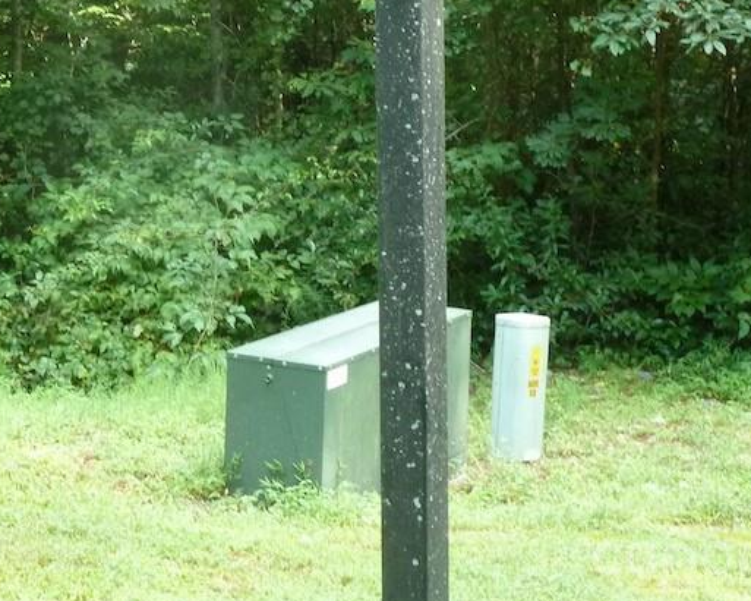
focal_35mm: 115
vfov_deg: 13.3
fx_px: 2555
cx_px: 258
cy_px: 59
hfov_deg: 16.7
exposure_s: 1/40
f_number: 3.9
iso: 320
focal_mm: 9.7
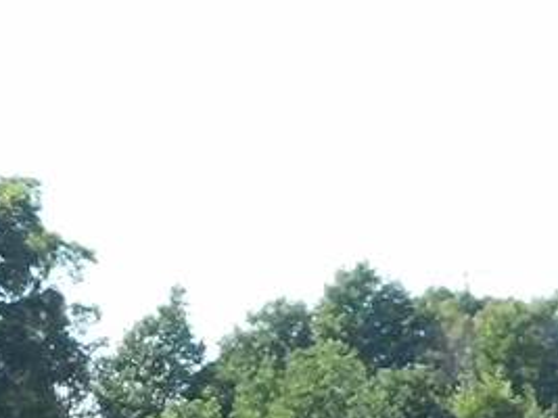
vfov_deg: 10.3
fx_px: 2320
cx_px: -445
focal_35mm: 144
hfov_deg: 12.5
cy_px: 236
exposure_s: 1/1500
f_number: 6.4
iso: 1600
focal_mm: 5.3
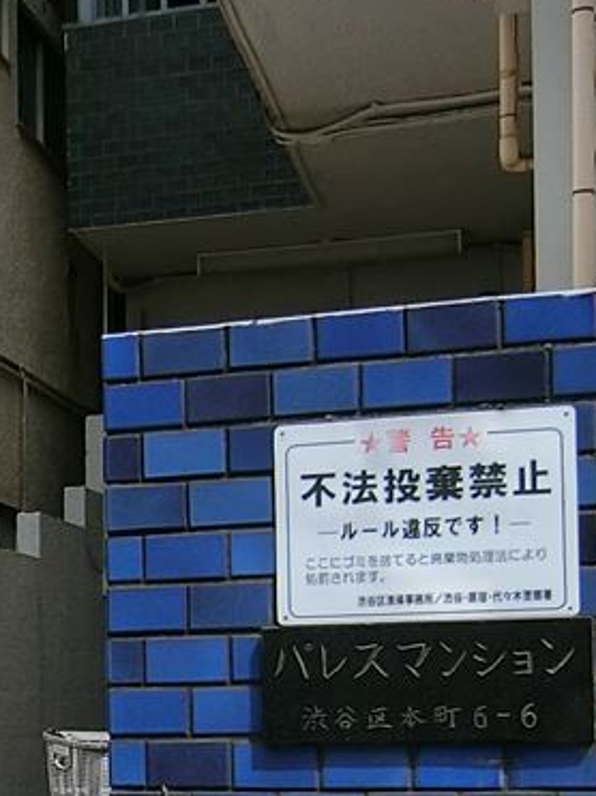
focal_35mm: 82
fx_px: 1884
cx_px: -180
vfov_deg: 23.3
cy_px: 689
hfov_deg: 16.9
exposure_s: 1/320
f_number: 6.9
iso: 80
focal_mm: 4.06
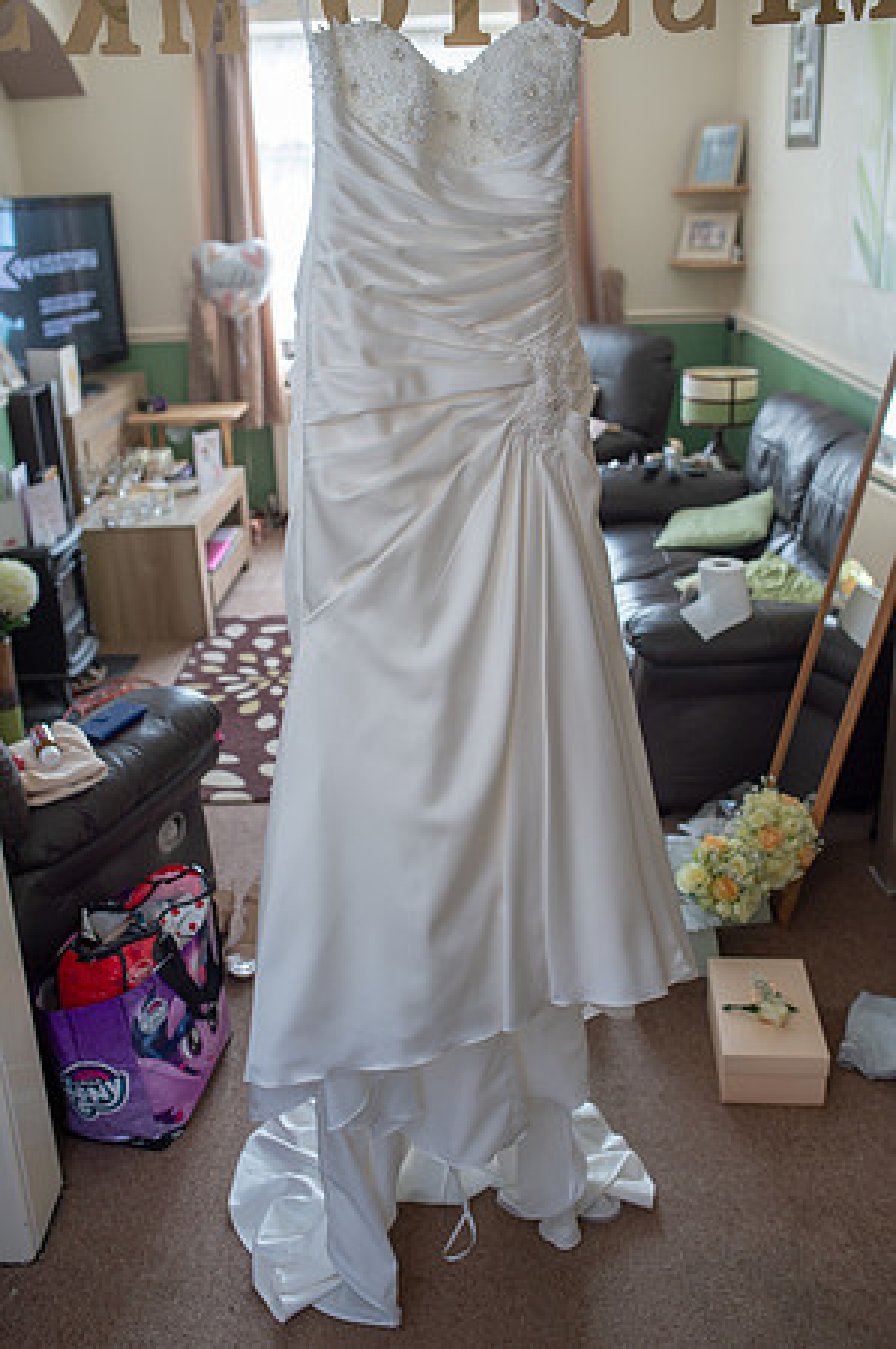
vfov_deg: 54.5
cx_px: 448
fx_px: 1310
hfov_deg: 37.8
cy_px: 674
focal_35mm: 35
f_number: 3.5
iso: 100
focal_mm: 35
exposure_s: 1/100
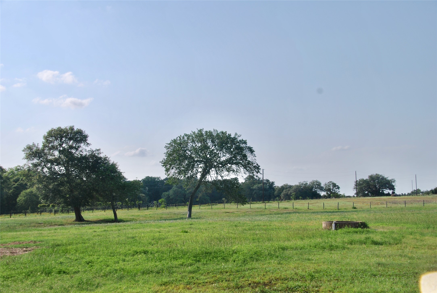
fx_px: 802
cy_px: 146
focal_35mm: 66
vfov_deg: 20.7
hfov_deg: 30.5
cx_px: 218
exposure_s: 1/320
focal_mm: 44
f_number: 9
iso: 100
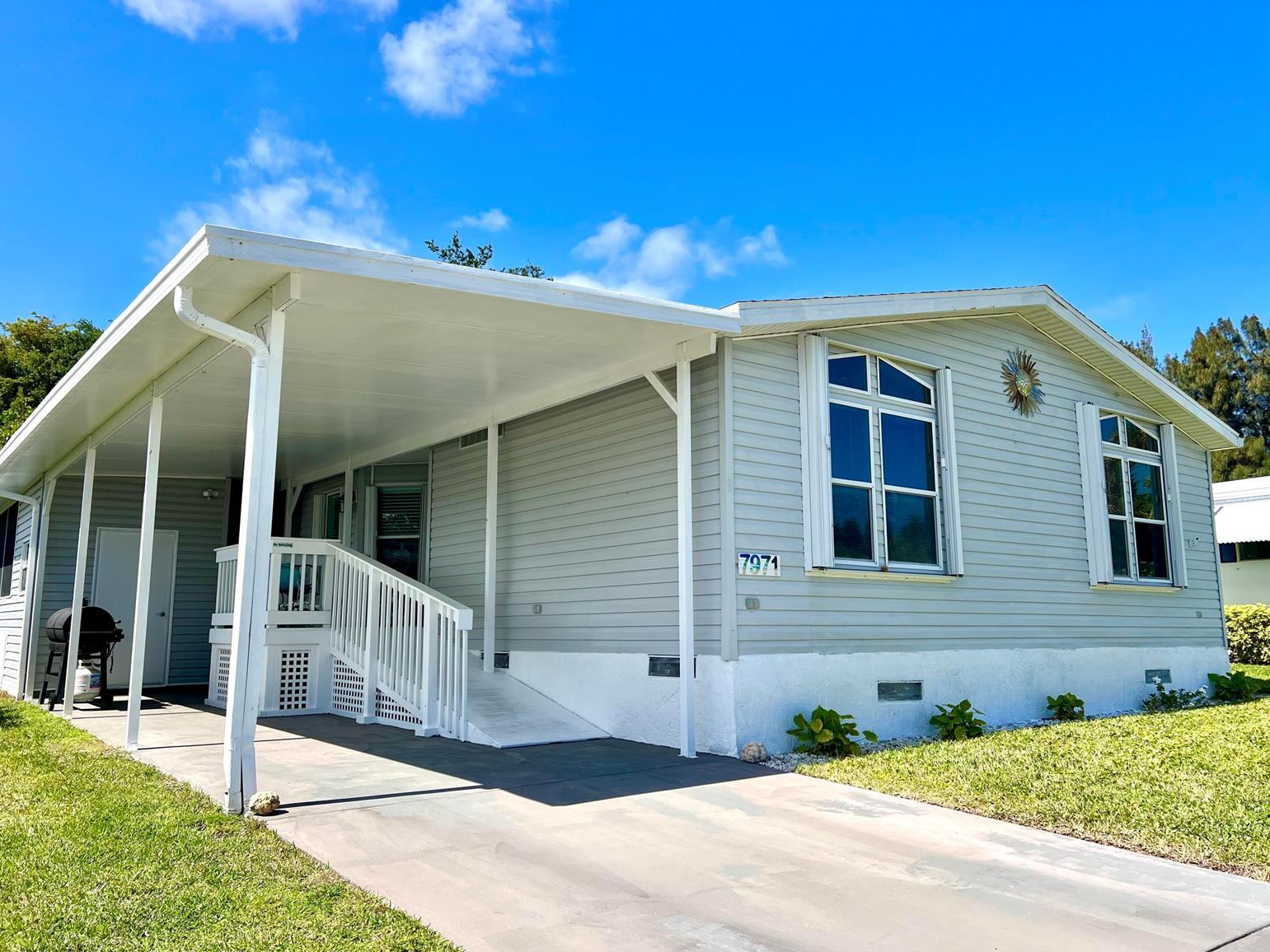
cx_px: 624
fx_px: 991
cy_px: 463
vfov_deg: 51.4
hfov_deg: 65.3
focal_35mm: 27
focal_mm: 5.7
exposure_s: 1/3704
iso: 50
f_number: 1.5
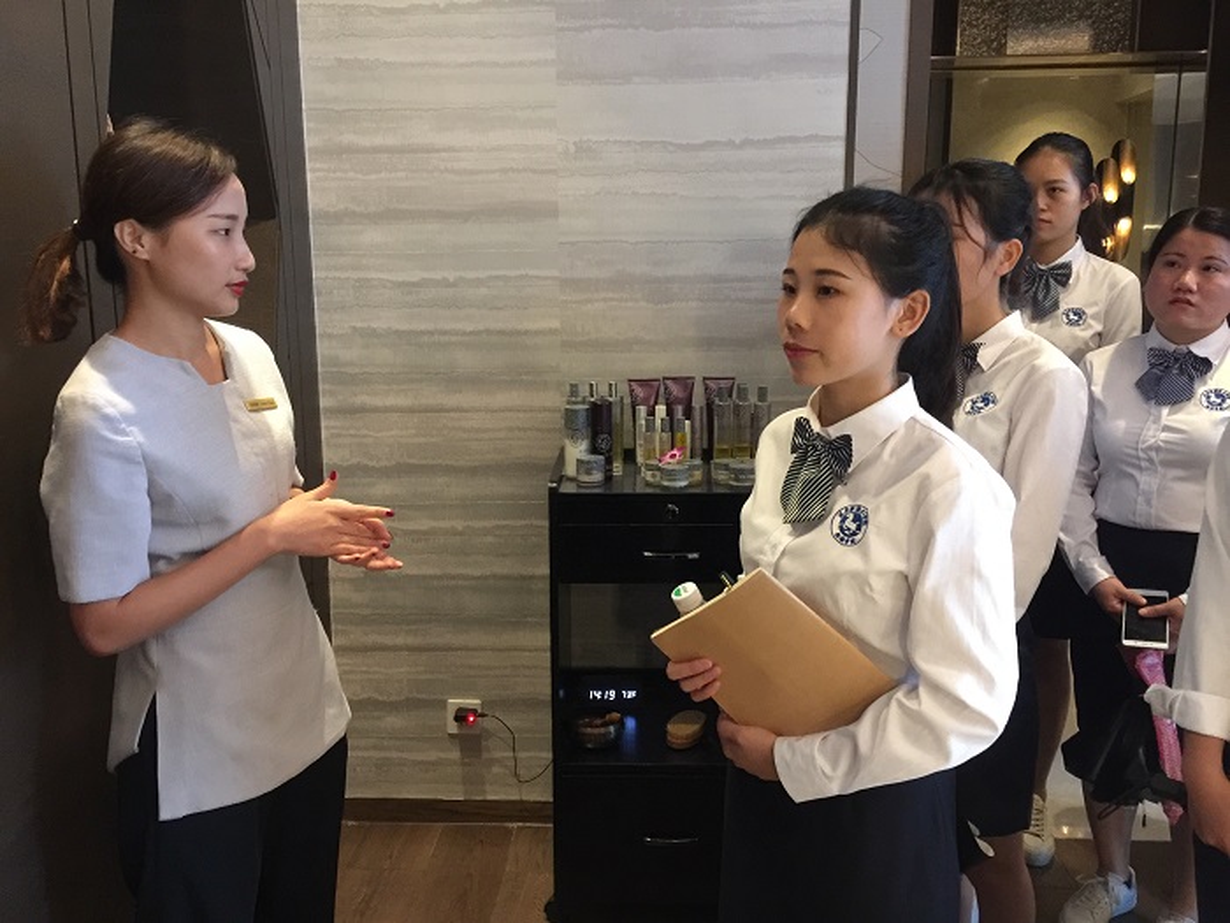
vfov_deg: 48.2
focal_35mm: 29
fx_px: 1030
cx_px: 615
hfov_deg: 61.7
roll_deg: -0.7
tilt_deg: -11.0
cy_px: 462
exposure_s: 1/8
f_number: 2.2
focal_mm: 4.15
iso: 200
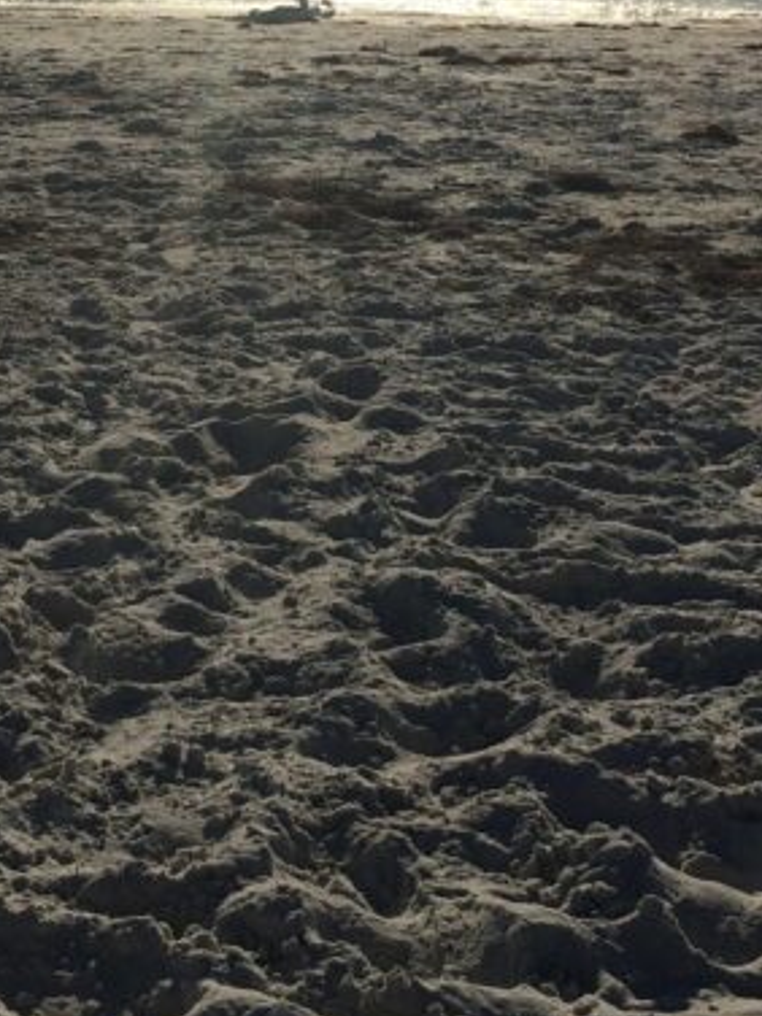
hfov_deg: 18.6
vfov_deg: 24.3
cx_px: 289
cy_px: 192
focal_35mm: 79
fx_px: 2319
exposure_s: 1/13699
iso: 40
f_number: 2.2
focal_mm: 4.15
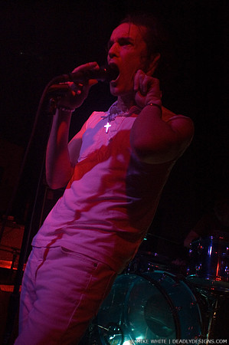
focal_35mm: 30
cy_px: 172
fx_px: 287
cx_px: 114
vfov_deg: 62.0
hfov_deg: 43.5
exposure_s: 1/125
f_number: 2.8
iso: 800
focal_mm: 20
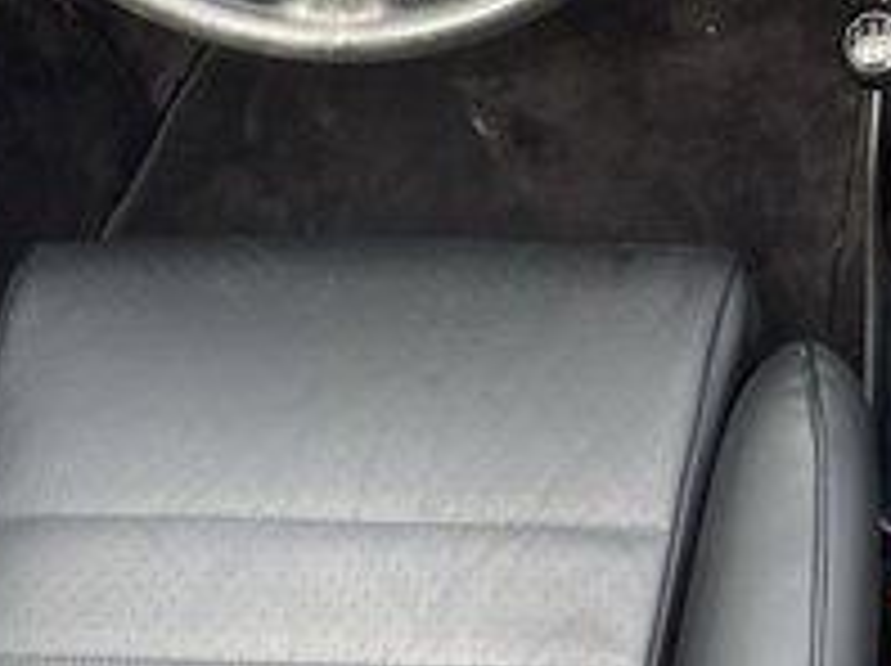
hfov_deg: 19.0
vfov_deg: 14.4
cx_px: 868
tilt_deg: -41.8
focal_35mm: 101
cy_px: 32
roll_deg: +5.6
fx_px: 2597
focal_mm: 4.2
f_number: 1.6
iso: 32
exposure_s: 1/121
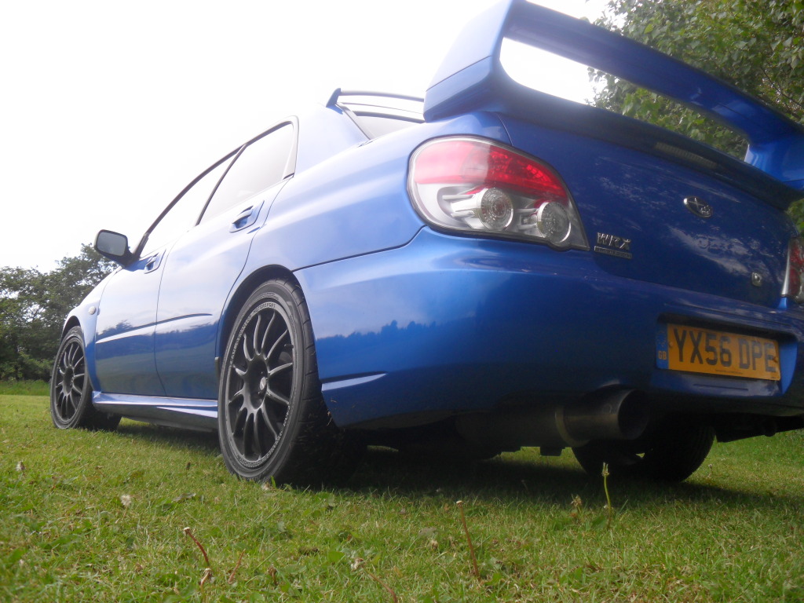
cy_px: 302
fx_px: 813
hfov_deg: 52.6
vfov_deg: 40.7
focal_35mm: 35
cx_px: 402
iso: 80
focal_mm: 6.3
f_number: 3
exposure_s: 1/350
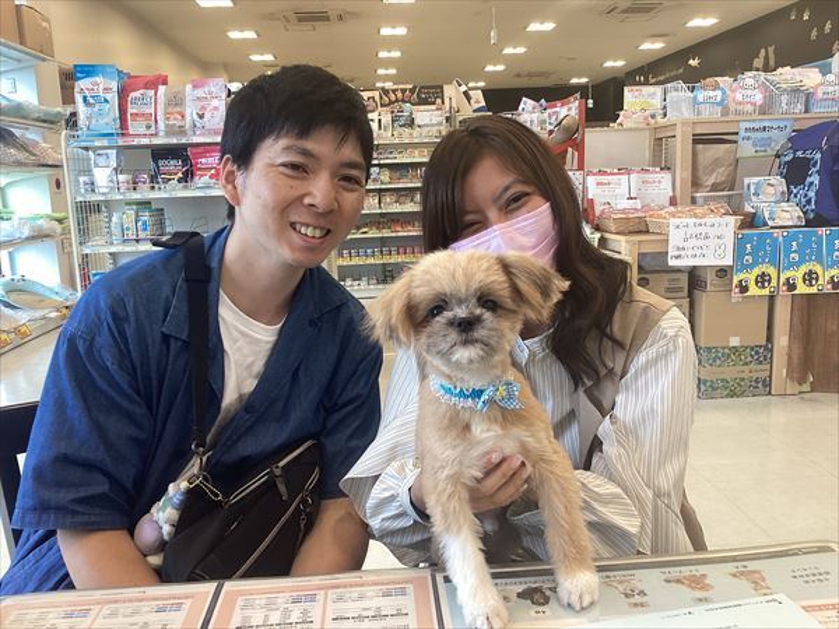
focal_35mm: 31
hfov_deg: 58.4
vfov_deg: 45.4
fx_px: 751
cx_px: 420
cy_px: 314
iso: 64
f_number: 2.4
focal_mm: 3.3
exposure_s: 1/100
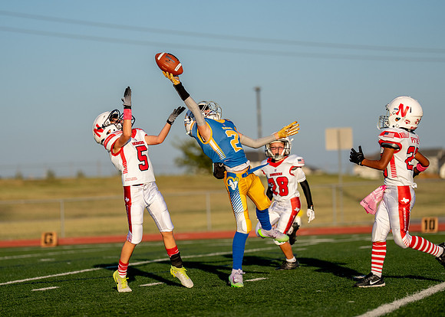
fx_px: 2411
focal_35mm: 191
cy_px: 153
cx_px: 204
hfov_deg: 10.5
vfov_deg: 7.5
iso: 250
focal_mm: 155
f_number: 2.8
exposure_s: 1/4000
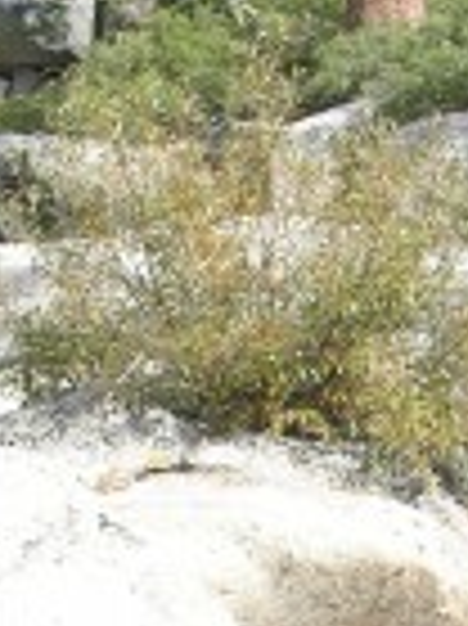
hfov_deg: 3.4
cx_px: 572
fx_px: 7799
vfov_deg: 4.5
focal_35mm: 432
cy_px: 1171
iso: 50
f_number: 4.8
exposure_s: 1/168
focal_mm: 19.9
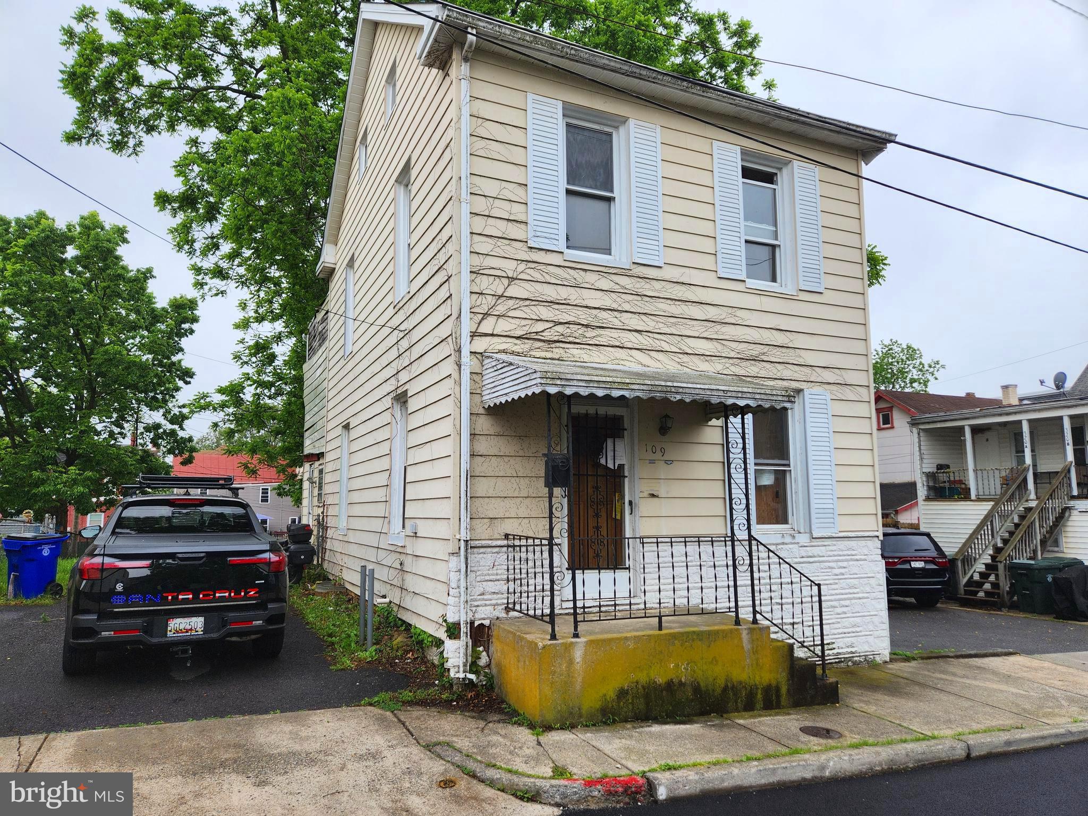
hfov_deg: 73.9
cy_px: 408
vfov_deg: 58.9
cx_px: 544
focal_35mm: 23
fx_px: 723
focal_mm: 5.4
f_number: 1.8
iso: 20
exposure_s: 1/411
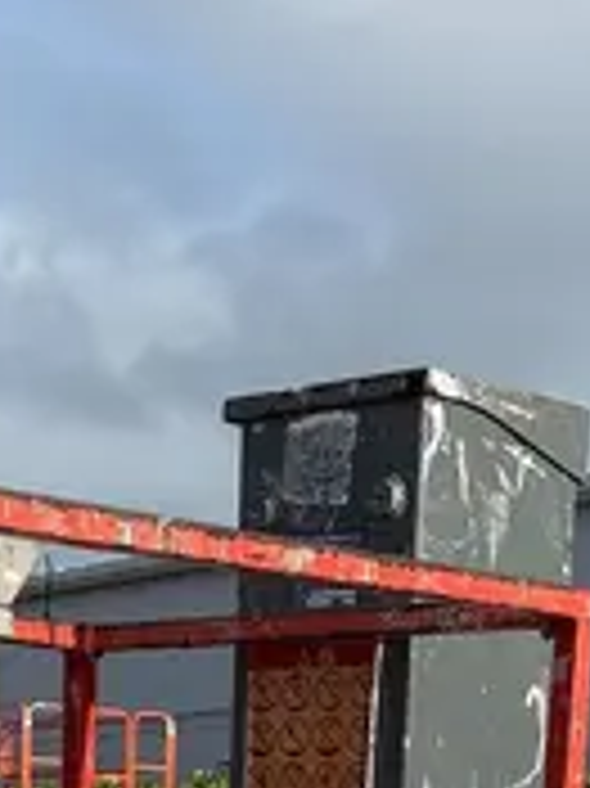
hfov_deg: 13.5
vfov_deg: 15.2
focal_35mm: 109
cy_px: 1484
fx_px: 2480
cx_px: 63
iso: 50
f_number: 1.6
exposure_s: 1/3831
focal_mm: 5.96
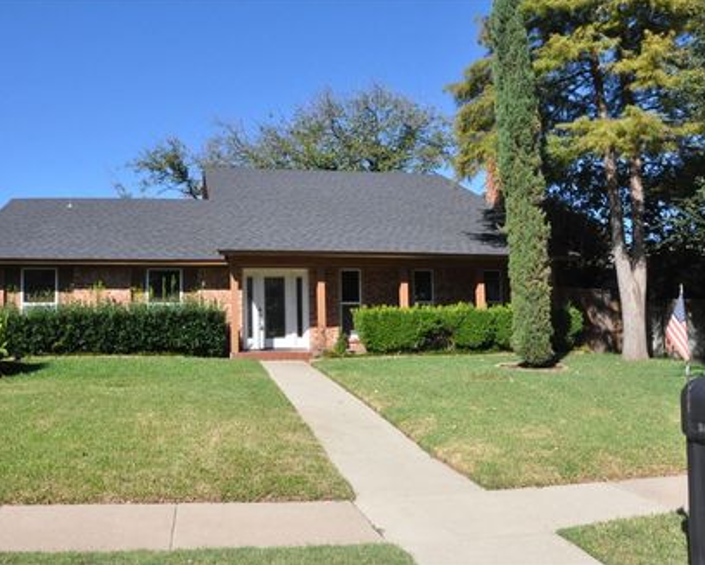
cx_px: 321
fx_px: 647
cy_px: 280
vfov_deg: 47.2
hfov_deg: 57.1
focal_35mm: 31
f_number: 20
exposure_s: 1/400
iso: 1600
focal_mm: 18
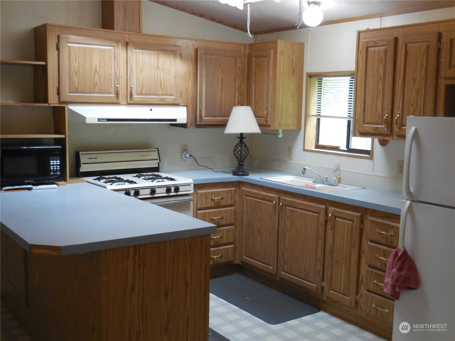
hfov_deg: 47.9
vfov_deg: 36.8
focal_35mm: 39
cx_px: 228
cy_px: 170
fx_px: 513
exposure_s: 1/30
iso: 320
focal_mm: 7
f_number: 3.9
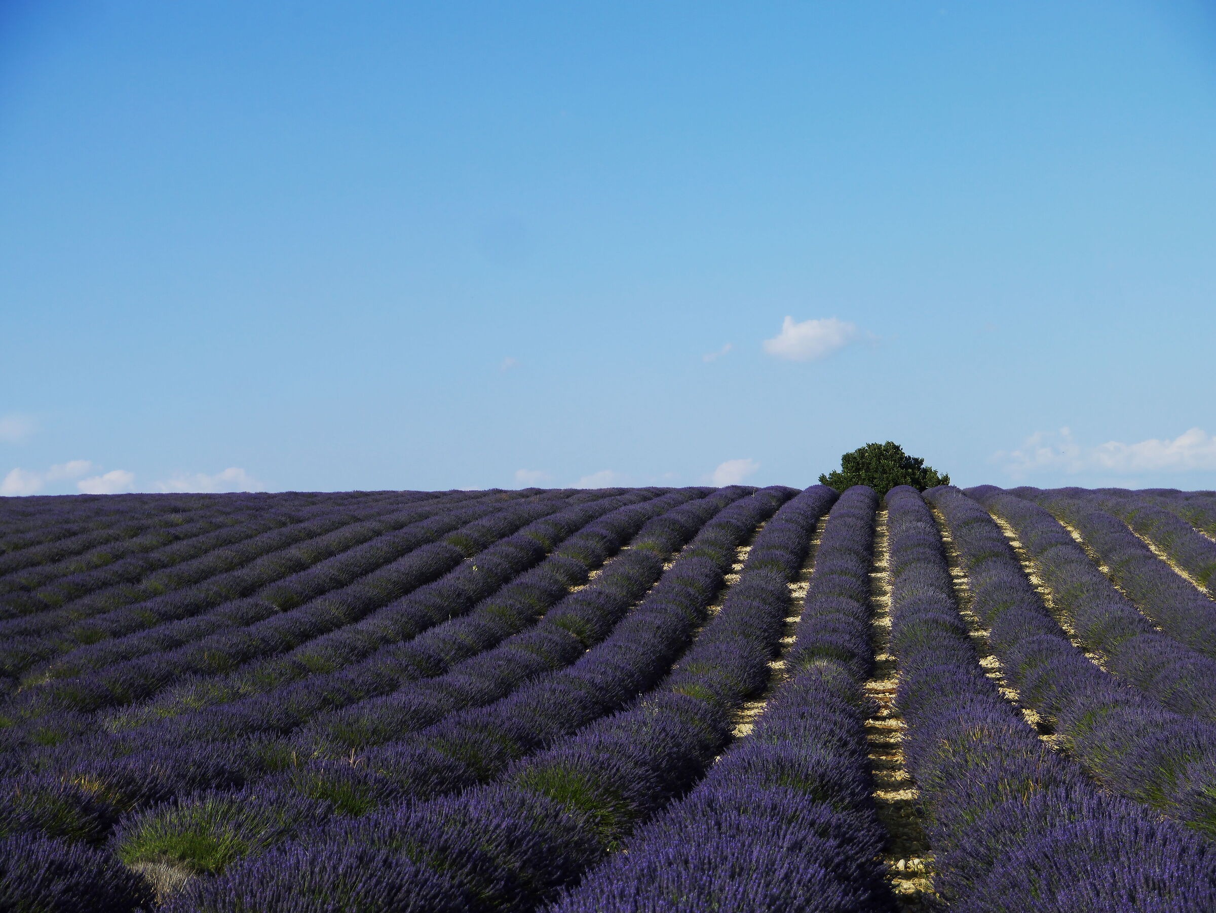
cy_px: 456
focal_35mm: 84
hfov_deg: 23.3
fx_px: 2952
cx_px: 608
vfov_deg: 17.6
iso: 200
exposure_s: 1/640
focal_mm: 42
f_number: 7.1
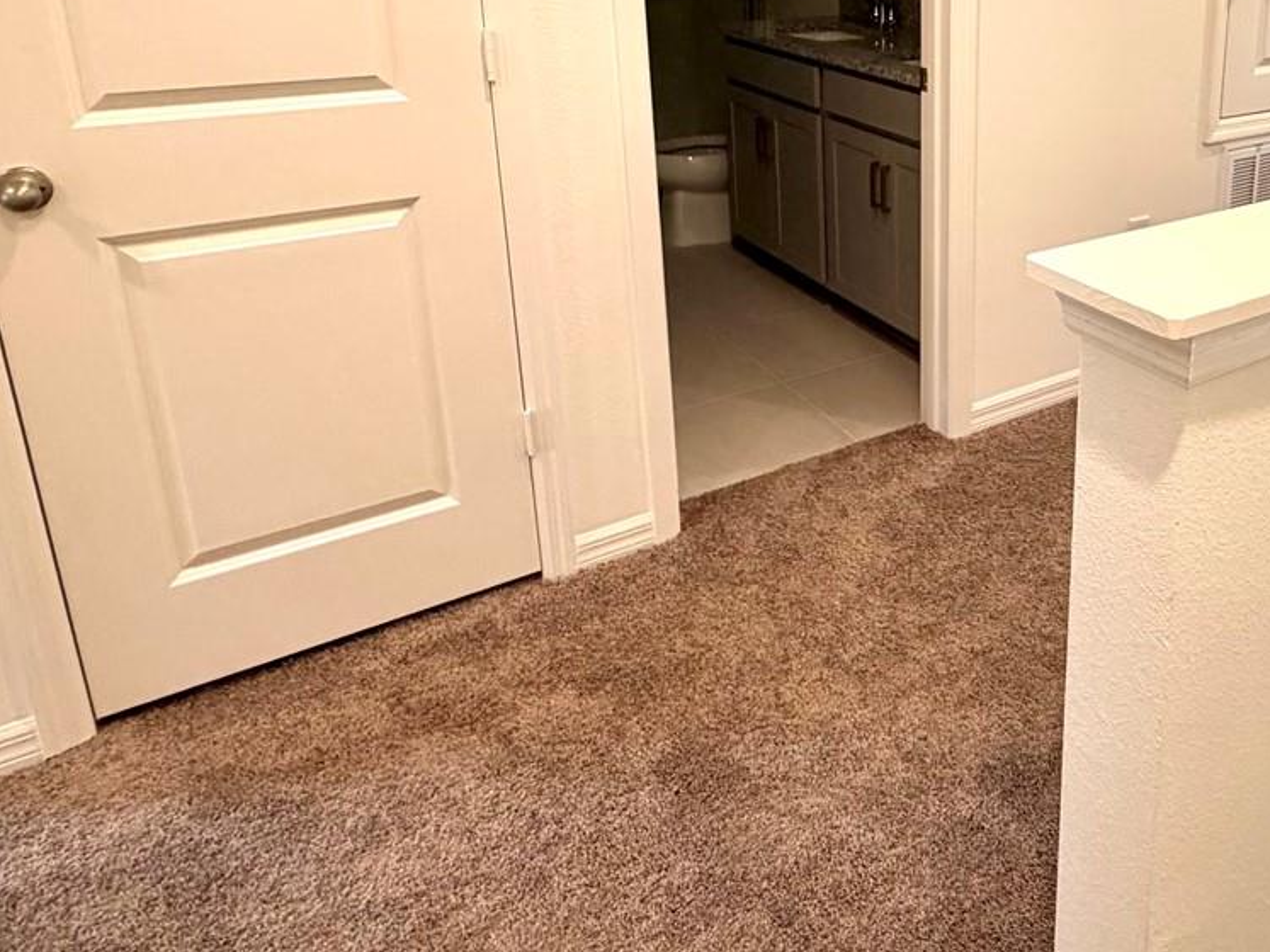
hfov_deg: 55.9
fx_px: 1100
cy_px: 204
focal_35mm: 30
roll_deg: -1.4
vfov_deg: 44.7
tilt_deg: -16.2
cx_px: 1005
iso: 250
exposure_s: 1/120
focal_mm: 2.22
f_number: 2.2
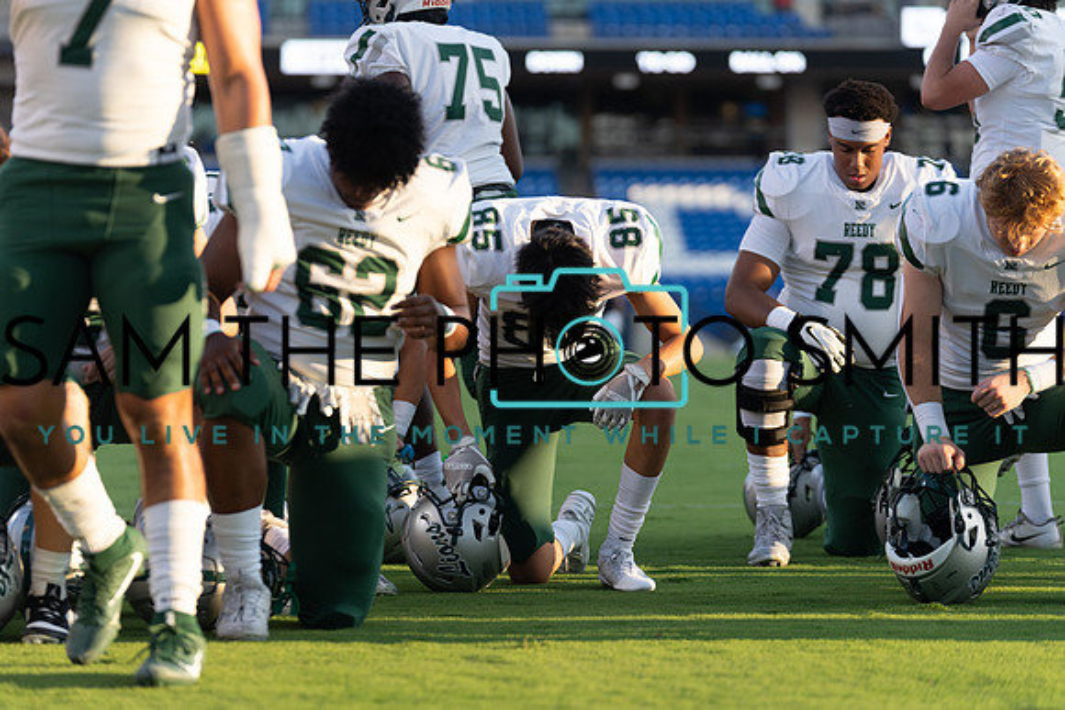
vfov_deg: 9.4
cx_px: 532
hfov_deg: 14.1
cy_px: 355
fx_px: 4320
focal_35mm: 146
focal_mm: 146
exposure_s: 1/1250
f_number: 3.2
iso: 500
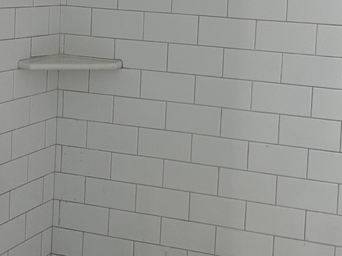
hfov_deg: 25.3
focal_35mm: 77
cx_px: 209
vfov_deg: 19.0
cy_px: 59
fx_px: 761
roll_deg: -3.5
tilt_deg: -5.7
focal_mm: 6.86
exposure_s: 1/120
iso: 160
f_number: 1.78
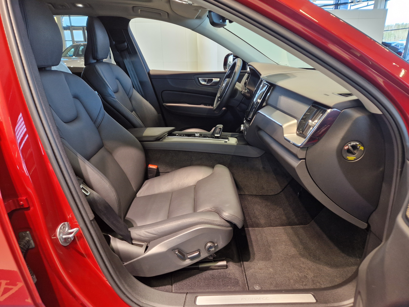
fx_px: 272
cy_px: 154
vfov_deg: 58.9
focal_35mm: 23
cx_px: 204
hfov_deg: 73.9
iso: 200
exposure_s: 1/100
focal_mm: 5.4
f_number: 1.8
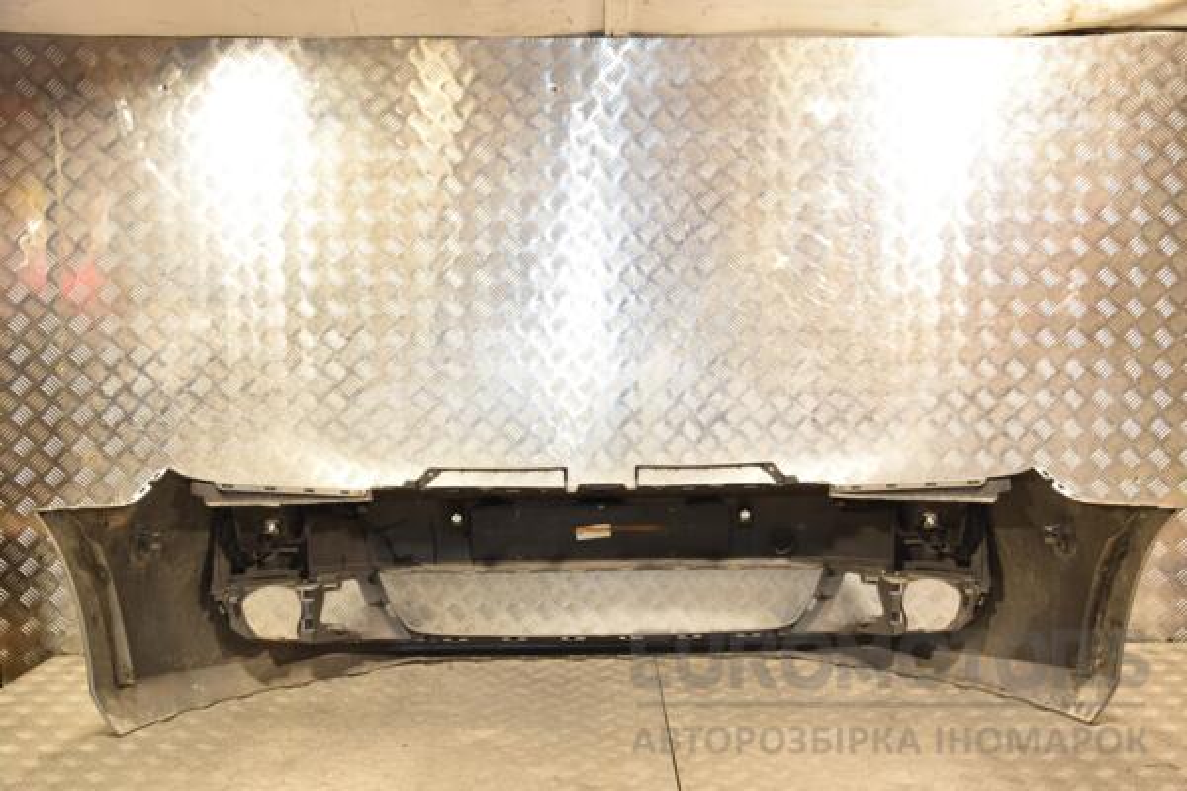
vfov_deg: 36.9
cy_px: 396
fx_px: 1187
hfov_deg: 53.1
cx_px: 594
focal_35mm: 36
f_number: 5
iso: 800
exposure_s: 1/125
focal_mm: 24
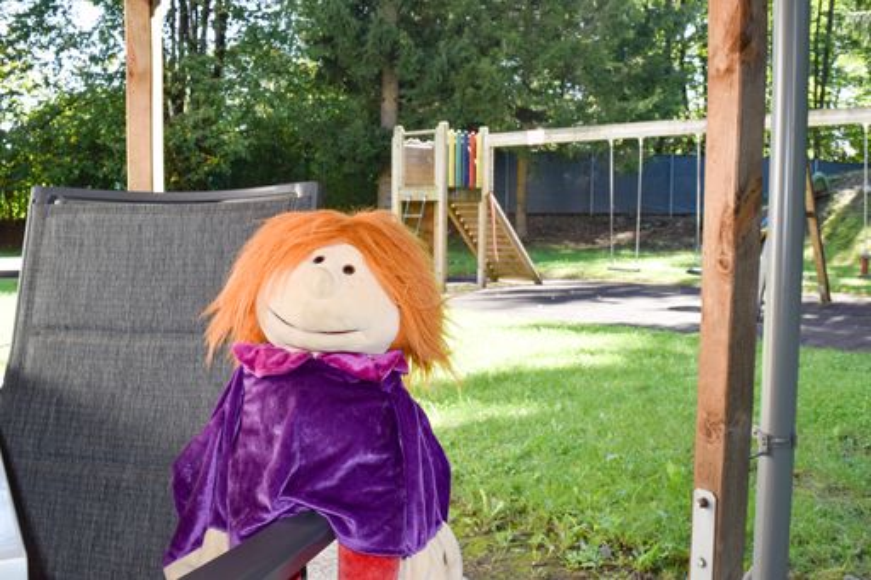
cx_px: 436
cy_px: 290
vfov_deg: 36.8
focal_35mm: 36
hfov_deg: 53.1
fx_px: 871
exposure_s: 1/125
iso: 800
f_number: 13
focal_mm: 24
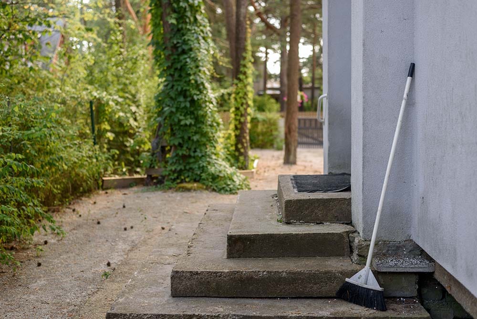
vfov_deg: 27.0
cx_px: 238
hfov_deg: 39.6
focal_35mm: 50
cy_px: 160
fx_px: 663
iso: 50
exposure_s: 1/100
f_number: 2.8
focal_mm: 50
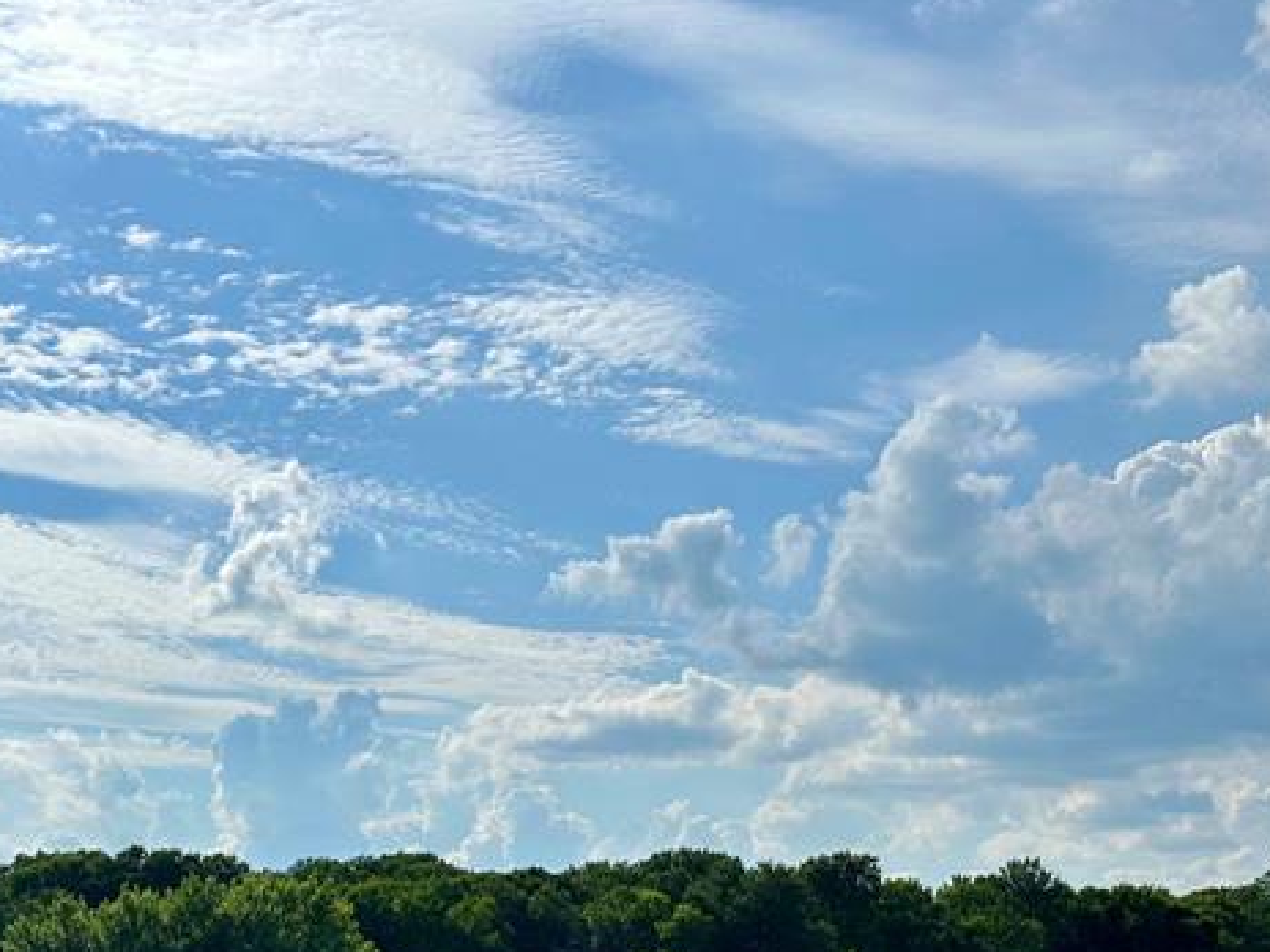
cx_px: 627
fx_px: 1944
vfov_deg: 25.6
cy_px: 1031
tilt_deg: -0.7
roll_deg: +0.1
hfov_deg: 36.2
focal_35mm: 53
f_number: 1.78
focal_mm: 6.86
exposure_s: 1/15625
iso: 80
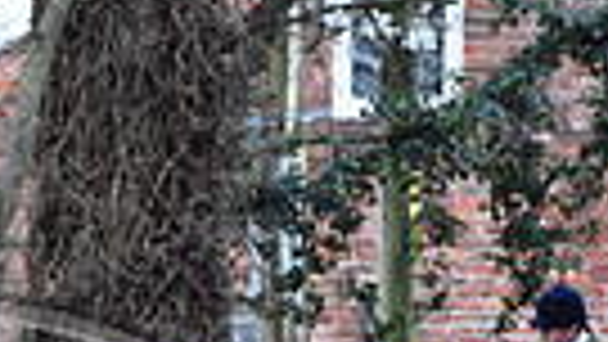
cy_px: 698
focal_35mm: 902
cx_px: -104
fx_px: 14545
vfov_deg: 1.3
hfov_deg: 2.4
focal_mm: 200
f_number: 5.6
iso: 5000
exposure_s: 1/1250
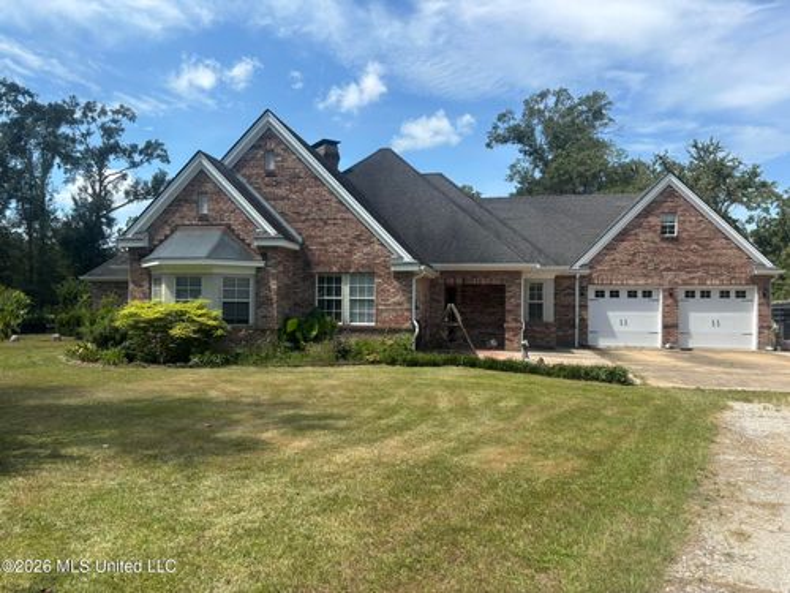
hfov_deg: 67.3
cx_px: 395
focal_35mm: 26
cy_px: 296
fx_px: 593
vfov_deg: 53.1
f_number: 1.6
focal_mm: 5.96
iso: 50
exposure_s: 1/2105
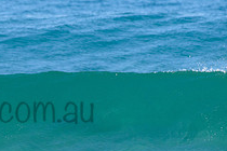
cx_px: -61
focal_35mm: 1694
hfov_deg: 1.2
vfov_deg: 0.8
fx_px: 10681
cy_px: 92
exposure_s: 1/2000
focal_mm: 500
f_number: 5.6
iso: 200
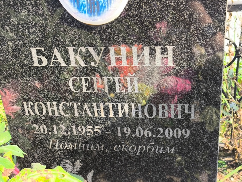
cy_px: 91
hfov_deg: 38.2
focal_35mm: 50
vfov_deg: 29.1
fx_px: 350
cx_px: 121
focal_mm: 4.71
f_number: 1.7
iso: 50
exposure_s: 1/255
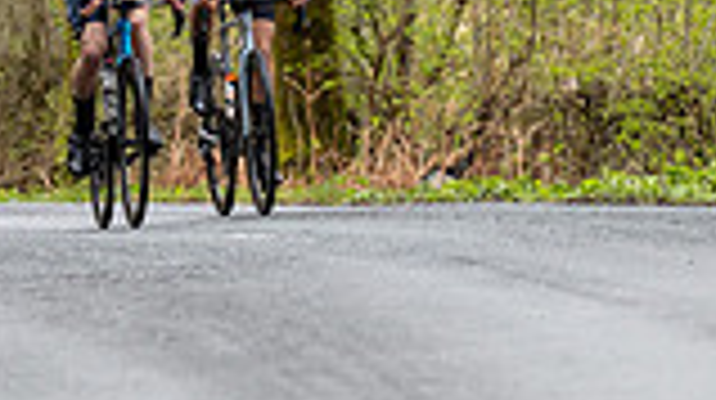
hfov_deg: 2.8
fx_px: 14526
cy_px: -249
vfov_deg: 1.6
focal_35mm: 766
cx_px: 198
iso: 1000
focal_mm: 200
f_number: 3.5
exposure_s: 1/1000
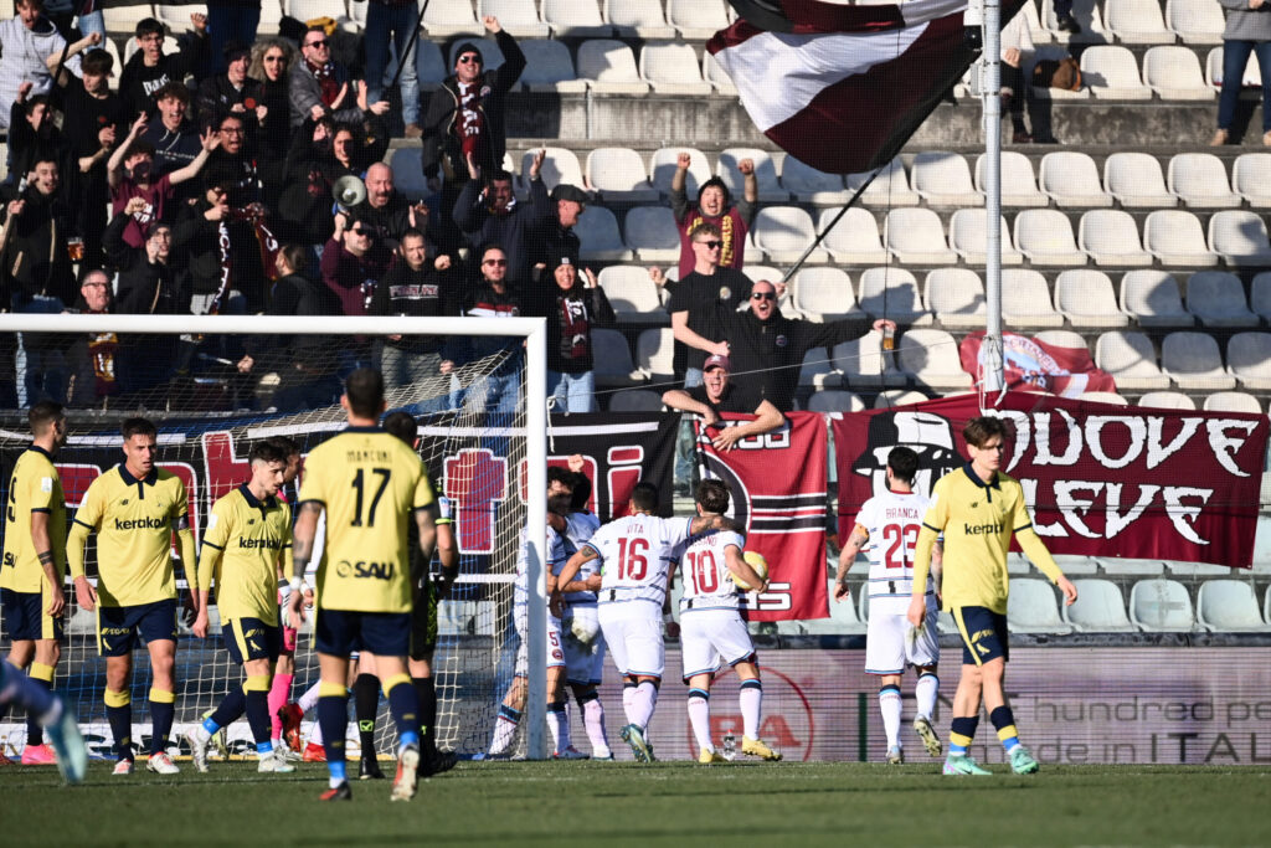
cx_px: 636
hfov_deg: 5.2
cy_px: 424
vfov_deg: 3.4
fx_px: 14123
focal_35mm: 400
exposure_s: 1/4000
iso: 400
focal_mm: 400
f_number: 4
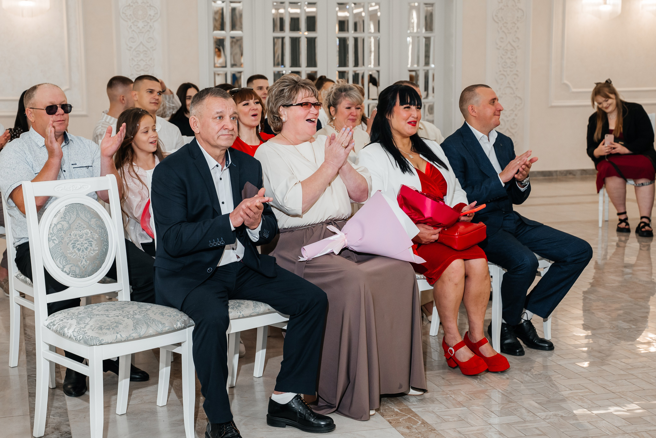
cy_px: 211
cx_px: 306
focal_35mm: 57
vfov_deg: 23.7
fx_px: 1042
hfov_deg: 34.9
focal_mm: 52
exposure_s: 1/200
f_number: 4.5
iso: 800
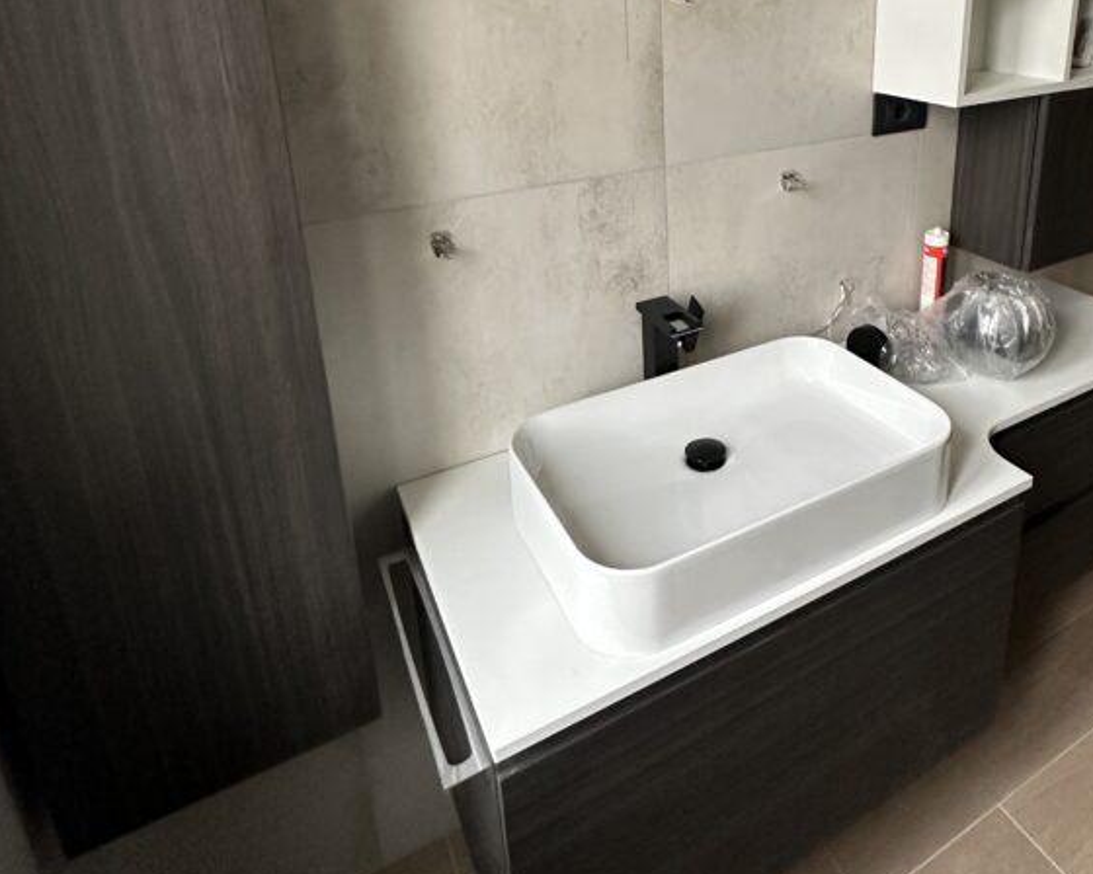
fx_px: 809
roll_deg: +0.8
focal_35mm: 25
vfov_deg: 53.7
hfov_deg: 66.8
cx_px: 699
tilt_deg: -18.7
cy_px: 199
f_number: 2.2
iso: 320
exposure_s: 1/67
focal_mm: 2.22
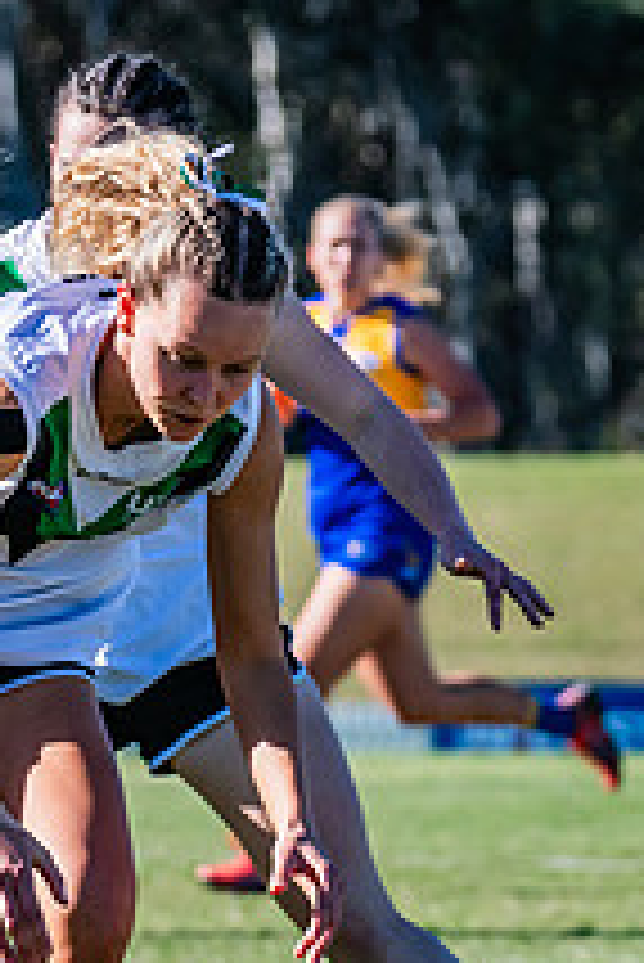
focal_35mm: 706
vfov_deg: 2.9
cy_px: 839
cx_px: -68
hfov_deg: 2.0
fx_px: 18912
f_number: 8
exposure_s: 1/1250
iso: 640
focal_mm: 220
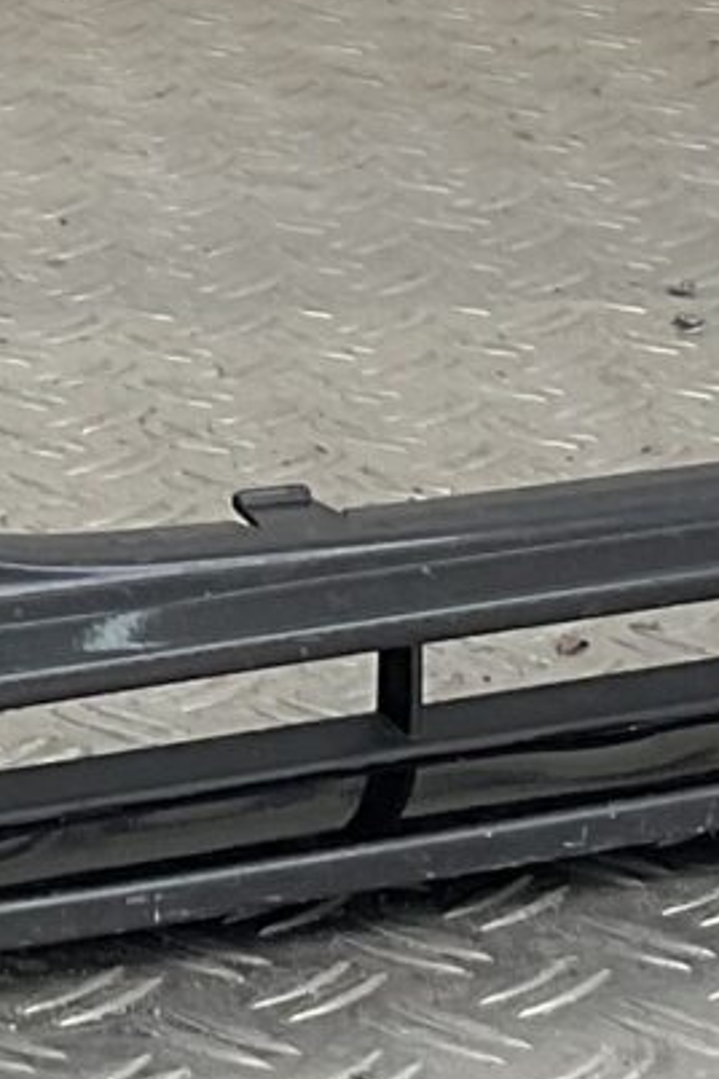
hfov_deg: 7.1
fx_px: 5752
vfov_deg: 10.2
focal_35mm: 192
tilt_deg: -6.3
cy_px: -770
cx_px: -196
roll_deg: -1.2
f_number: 1.8
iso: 16
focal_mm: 3
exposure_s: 1/284
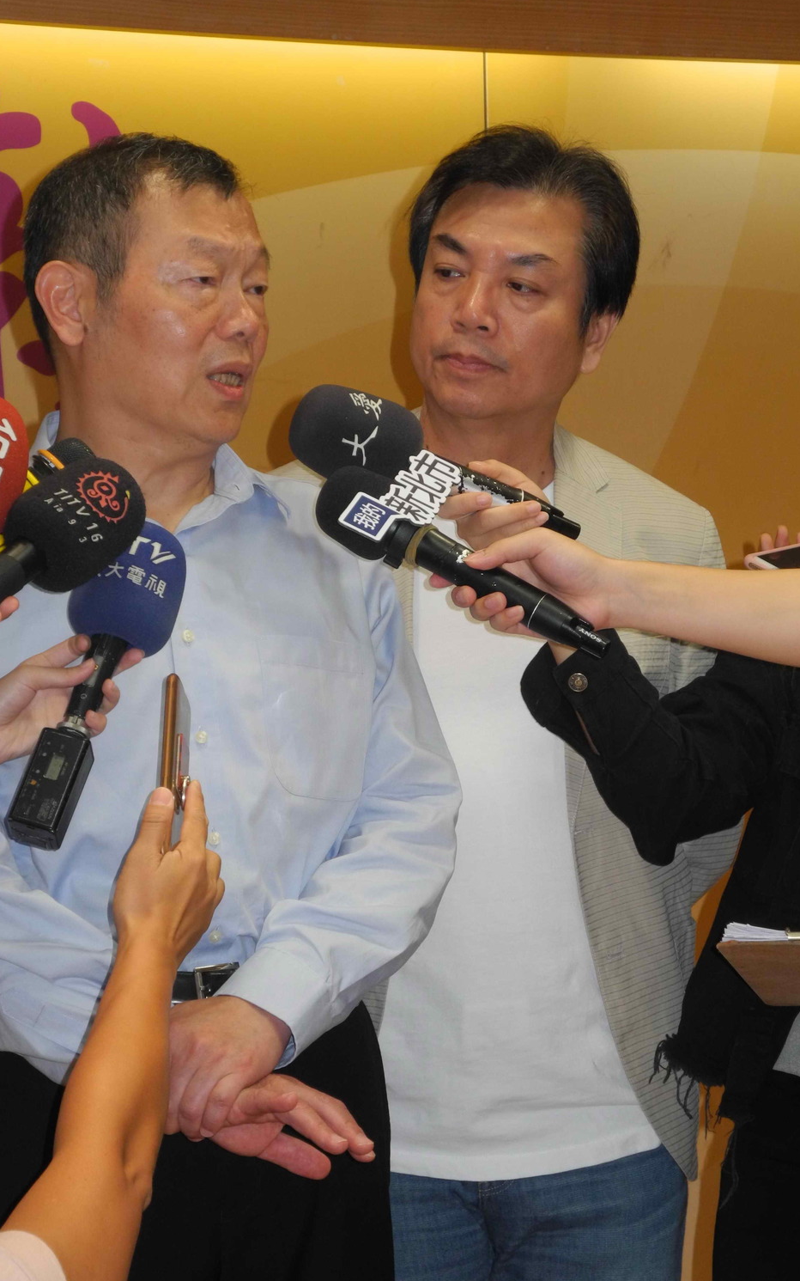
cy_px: 640
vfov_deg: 18.6
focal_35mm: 112
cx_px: 339
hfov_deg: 11.7
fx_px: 3907
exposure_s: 1/80
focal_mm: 22.5
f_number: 4.5
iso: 320
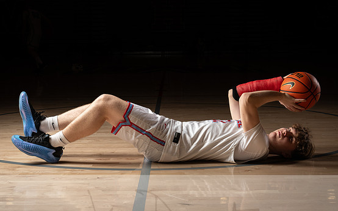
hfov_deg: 32.5
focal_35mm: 63
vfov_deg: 20.6
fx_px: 580
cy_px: 123
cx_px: 158
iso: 200
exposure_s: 1/200
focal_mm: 48
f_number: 11
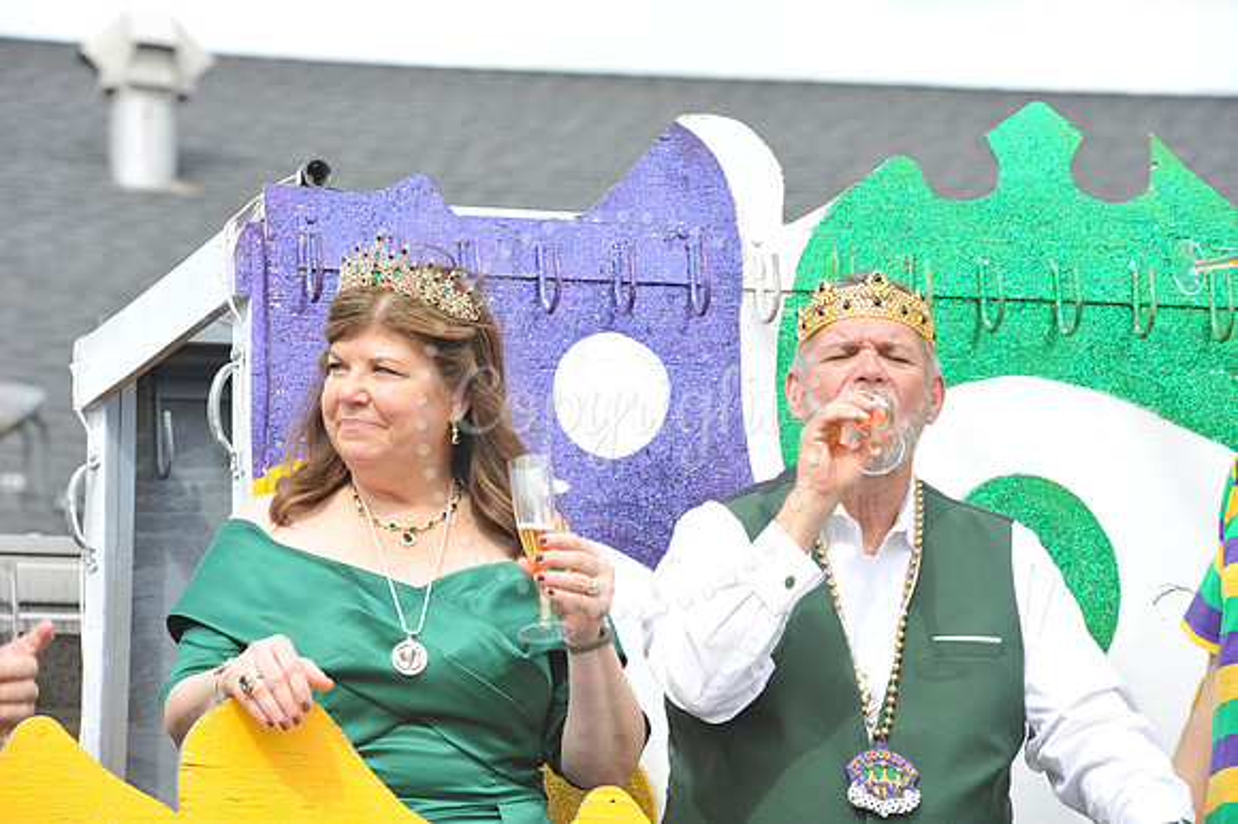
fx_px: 6874
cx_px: 619
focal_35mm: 200
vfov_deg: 6.9
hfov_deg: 10.3
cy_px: 412
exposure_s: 1/100
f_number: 11
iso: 200
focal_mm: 200
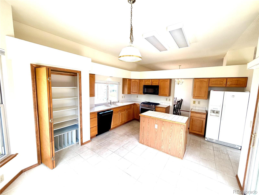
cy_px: 98
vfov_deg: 85.7
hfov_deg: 102.1
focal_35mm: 14
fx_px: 105
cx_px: 130
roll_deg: -1.3
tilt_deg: -4.8
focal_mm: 2.22
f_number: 2.2
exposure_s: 1/141
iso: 64
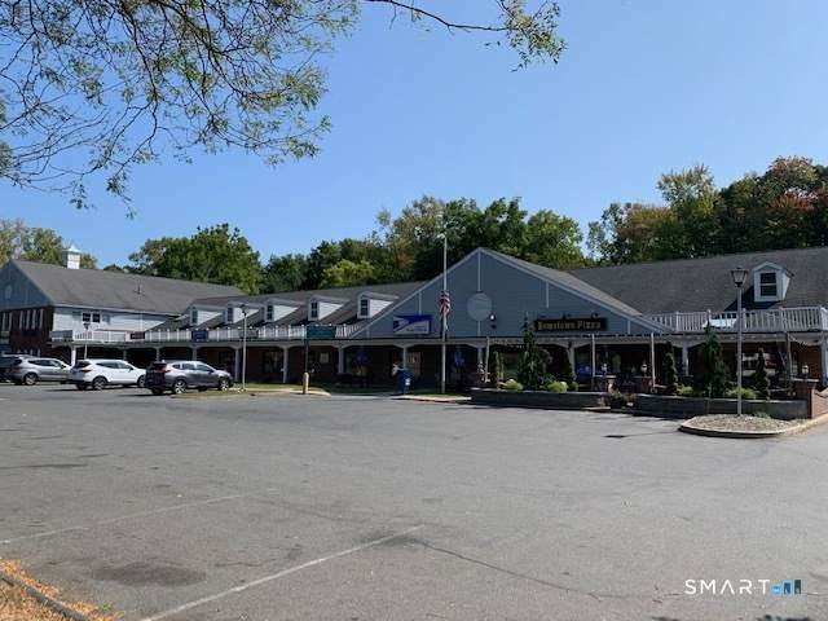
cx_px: 414
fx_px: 622
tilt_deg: +4.4
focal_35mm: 26
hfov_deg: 67.3
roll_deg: -0.9
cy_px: 310
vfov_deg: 53.1
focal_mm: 4.25
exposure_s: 1/2257
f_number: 1.8
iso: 25
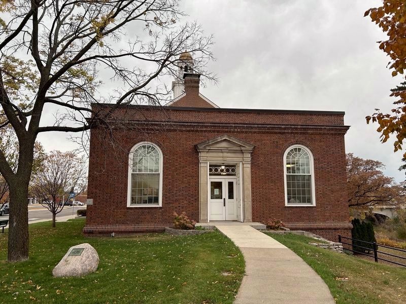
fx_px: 305
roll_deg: +0.2
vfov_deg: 53.1
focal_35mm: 26
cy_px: 152
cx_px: 203
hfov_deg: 67.3
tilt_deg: +6.2
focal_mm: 5.7
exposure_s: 1/439
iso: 50
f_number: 1.5
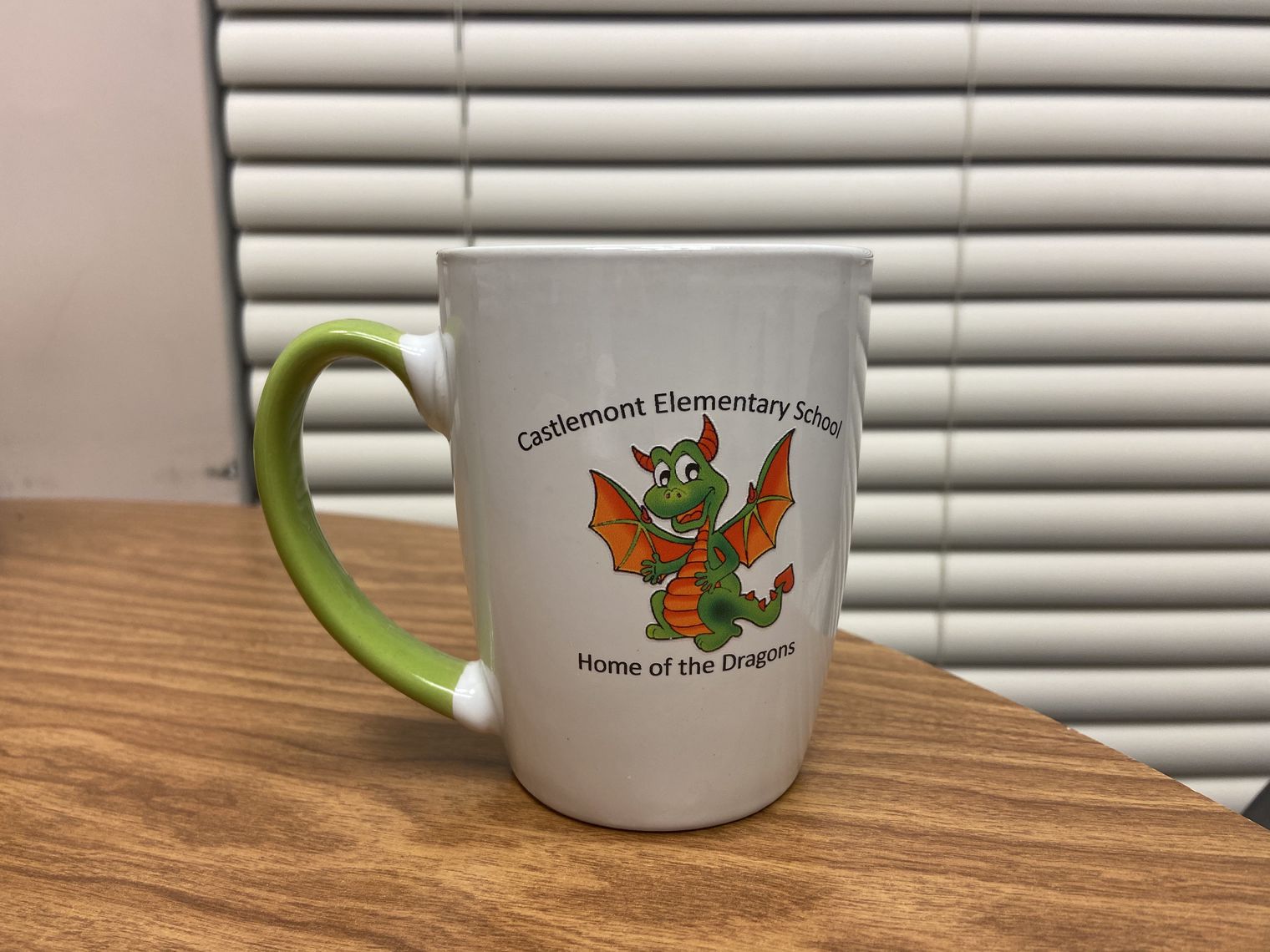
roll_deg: +0.5
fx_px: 954
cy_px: 476
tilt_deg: -10.7
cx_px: 635
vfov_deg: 53.1
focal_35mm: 26
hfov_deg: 67.3
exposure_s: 1/60
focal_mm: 4.25
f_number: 1.8
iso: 64
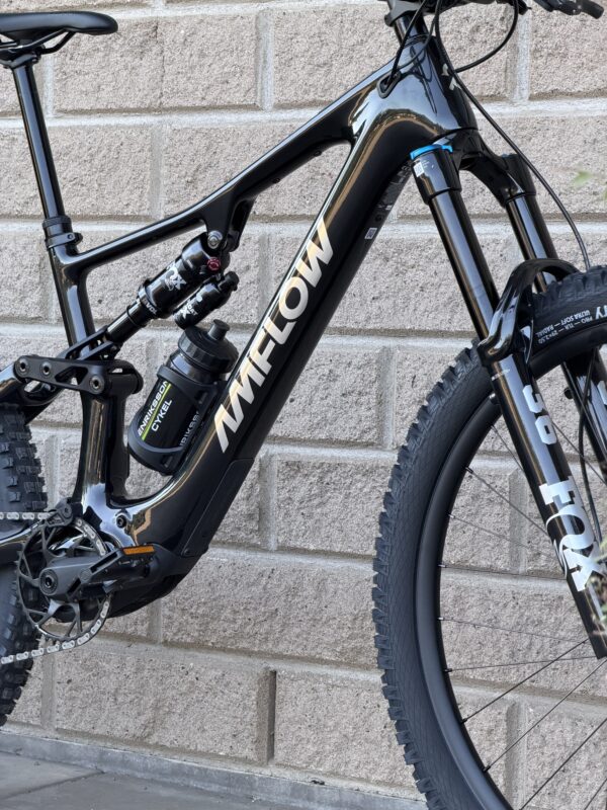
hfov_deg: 14.8
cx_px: 304
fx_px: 2338
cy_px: 405
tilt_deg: -2.6
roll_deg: -0.3
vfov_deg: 19.6
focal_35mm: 100
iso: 160
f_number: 2.8
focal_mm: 16.89
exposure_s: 1/121
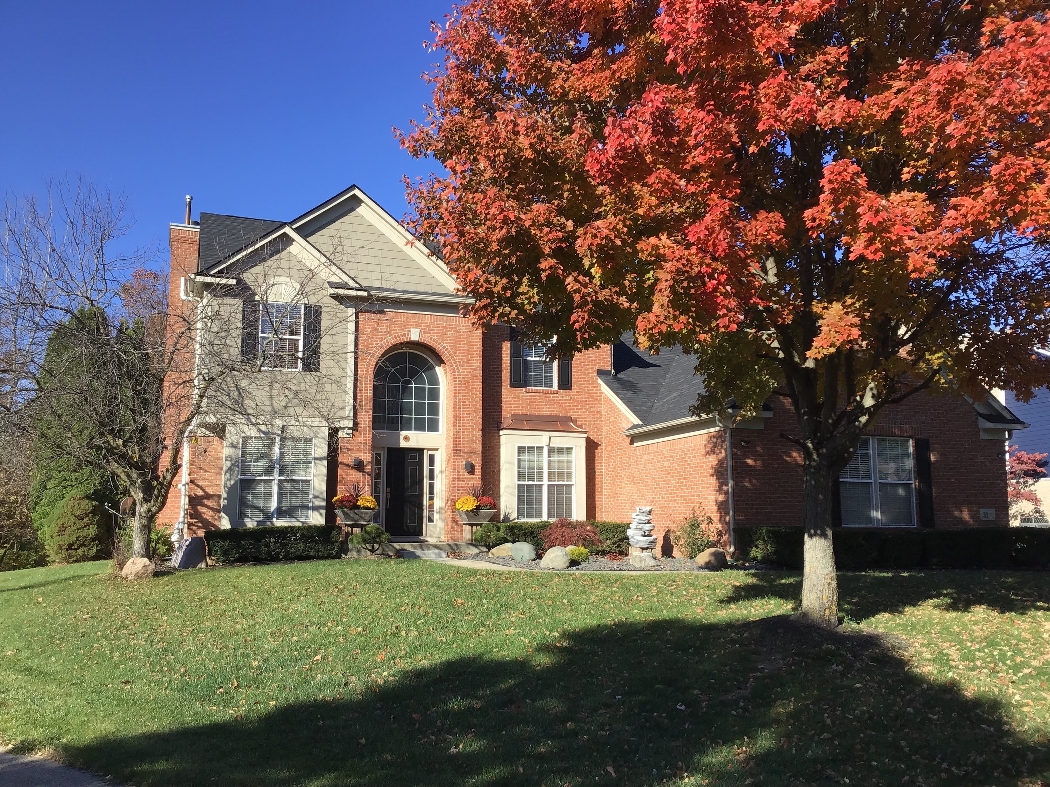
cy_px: 394
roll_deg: +0.5
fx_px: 940
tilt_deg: +8.0
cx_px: 525
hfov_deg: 58.4
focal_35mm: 31
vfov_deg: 45.4
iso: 25
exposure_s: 1/762
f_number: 2.4
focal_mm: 3.3
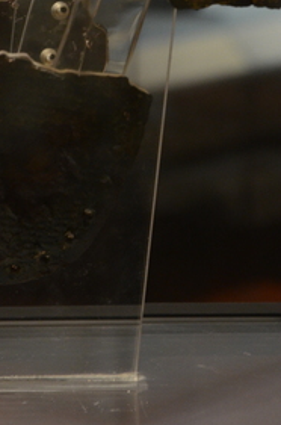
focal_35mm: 248
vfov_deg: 8.3
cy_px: 26
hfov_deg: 5.5
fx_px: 2918
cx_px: 118
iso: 1250
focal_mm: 70
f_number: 5.3
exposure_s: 1/20
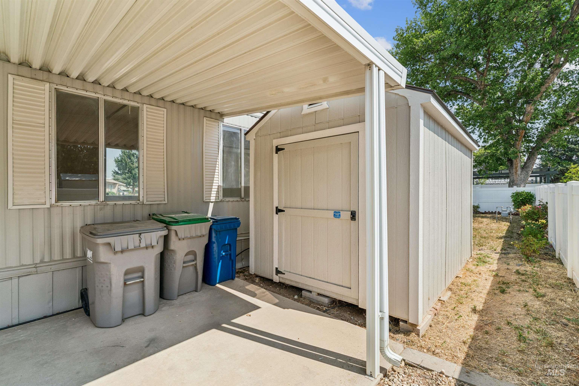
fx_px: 264
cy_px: 193
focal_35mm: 16
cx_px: 290
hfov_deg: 95.3
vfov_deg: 72.4
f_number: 13
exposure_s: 1/200
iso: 400
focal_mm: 16.4
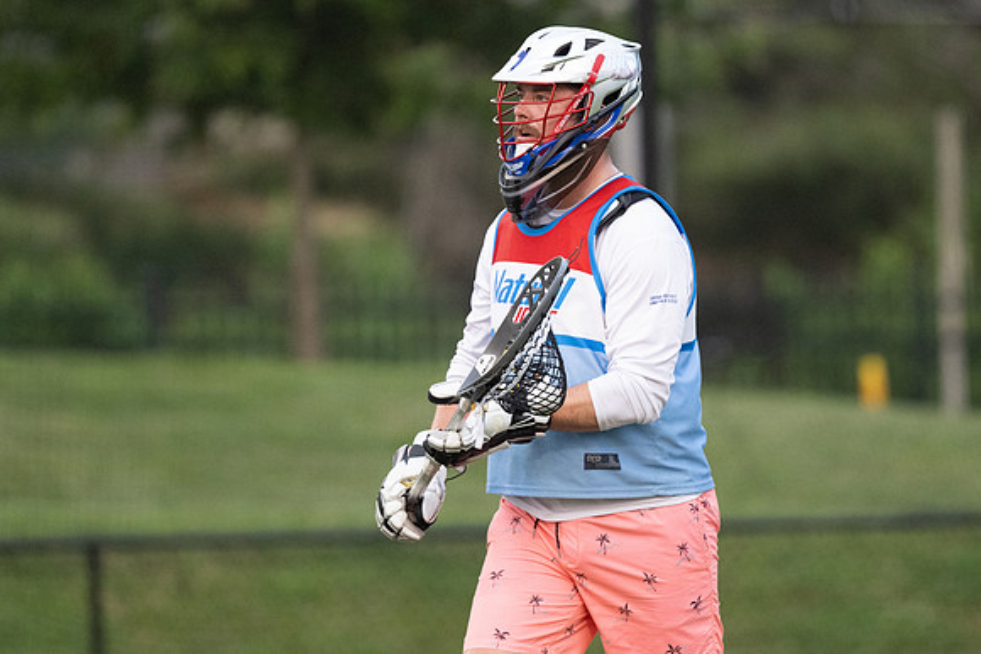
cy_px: 253
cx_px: 607
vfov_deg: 2.2
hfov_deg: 3.3
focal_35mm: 632
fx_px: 17231
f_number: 5.6
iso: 5000
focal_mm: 500
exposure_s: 1/1000
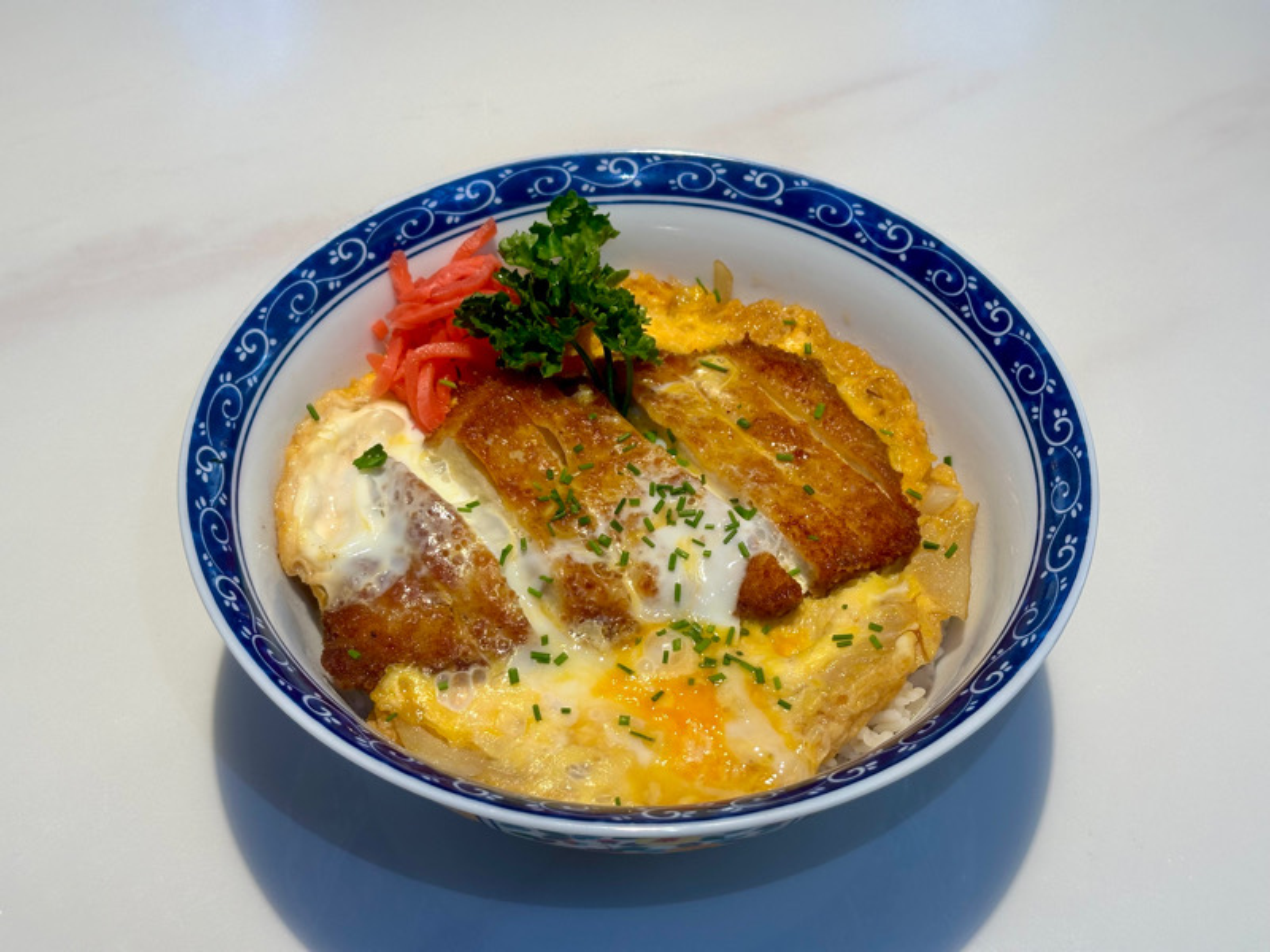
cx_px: 635
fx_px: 1761
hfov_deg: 39.7
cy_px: 476
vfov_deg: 30.3
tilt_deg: -49.0
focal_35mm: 48
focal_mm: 6.86
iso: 64
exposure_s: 1/100
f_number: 1.78
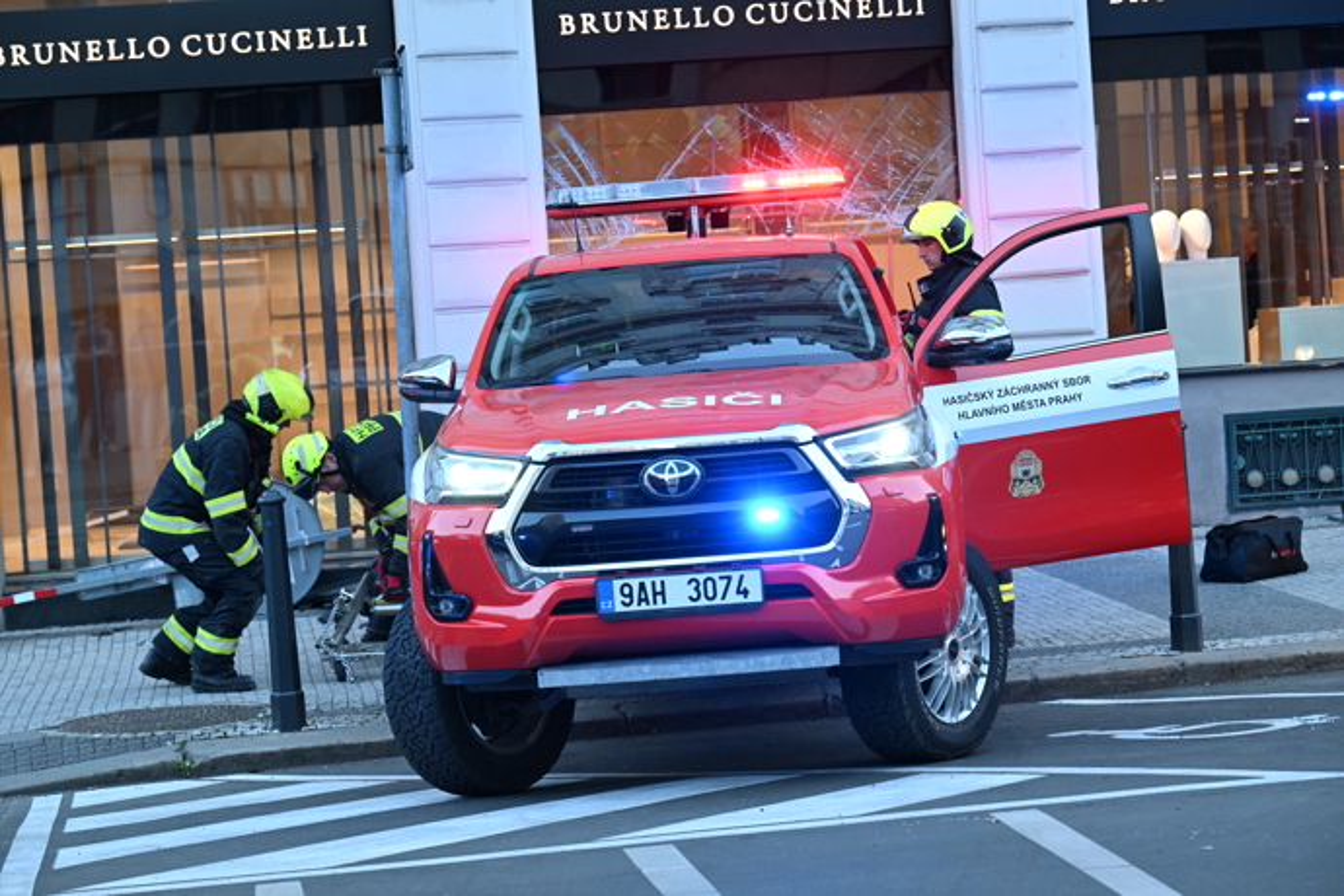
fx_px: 3696
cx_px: 672
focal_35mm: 99
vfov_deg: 13.8
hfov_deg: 20.6
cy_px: 448
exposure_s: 1/640
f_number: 4.5
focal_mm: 99
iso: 4000
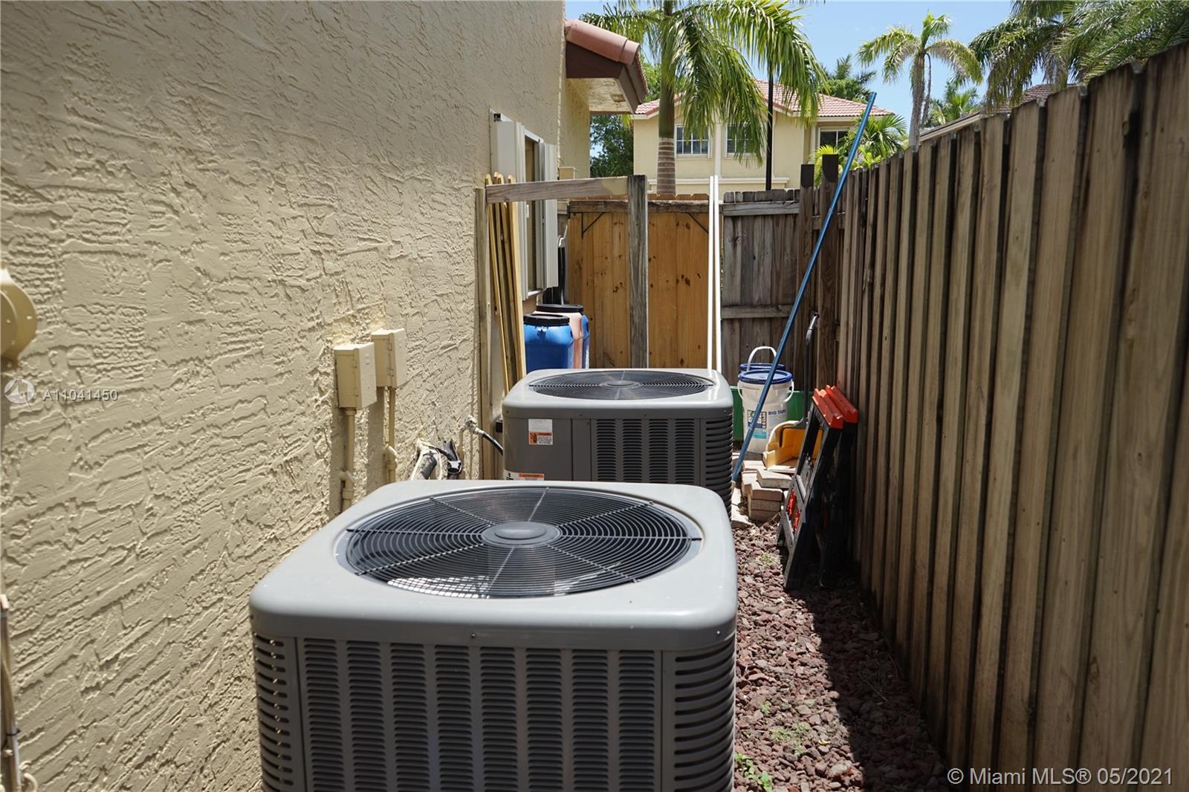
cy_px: 396
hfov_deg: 65.5
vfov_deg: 46.4
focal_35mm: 28
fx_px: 925
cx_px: 594
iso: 100
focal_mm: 28
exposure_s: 1/250
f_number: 7.1
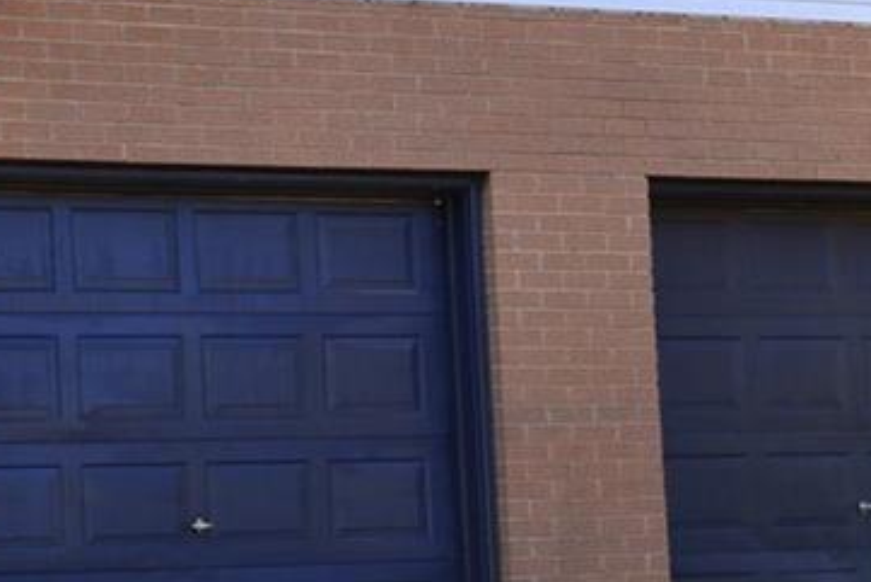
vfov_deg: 20.0
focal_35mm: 68
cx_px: -70
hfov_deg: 27.3
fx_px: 1646
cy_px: 211
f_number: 8
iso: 400
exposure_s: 1/250
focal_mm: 24
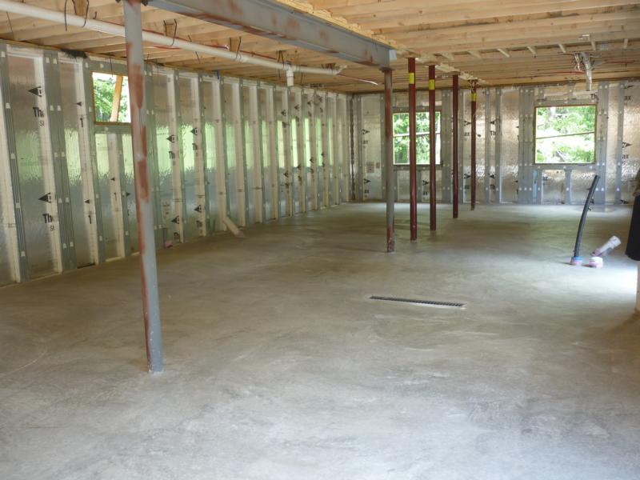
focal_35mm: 33
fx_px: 610
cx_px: 320
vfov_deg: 42.9
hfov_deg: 55.4
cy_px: 240
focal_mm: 5.5
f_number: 2.8
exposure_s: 1/30
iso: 100
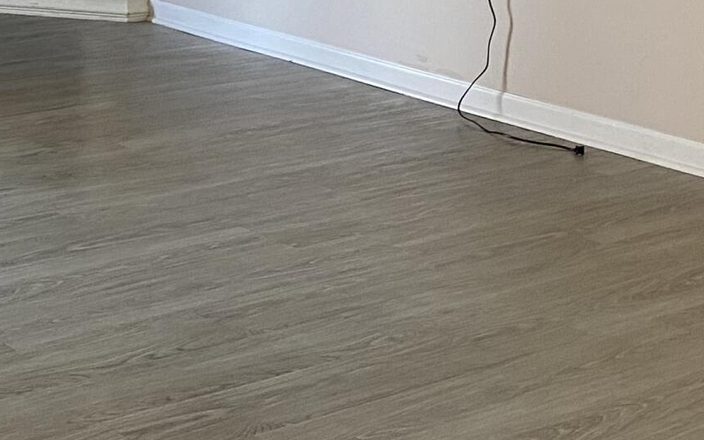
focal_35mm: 97
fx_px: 1862
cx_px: -165
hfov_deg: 20.0
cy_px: -190
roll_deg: -1.7
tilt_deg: -6.0
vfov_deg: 12.9
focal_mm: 4.25
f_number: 1.8
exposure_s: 1/60
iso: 125
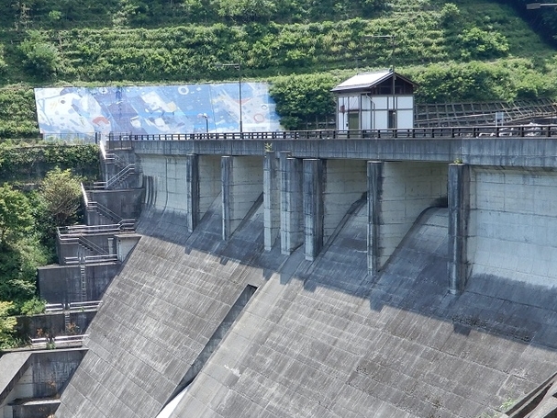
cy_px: 296
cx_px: 149
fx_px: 1335
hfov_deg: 23.4
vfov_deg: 17.7
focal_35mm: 83
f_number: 4.5
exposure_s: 1/250
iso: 80
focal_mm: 7.5
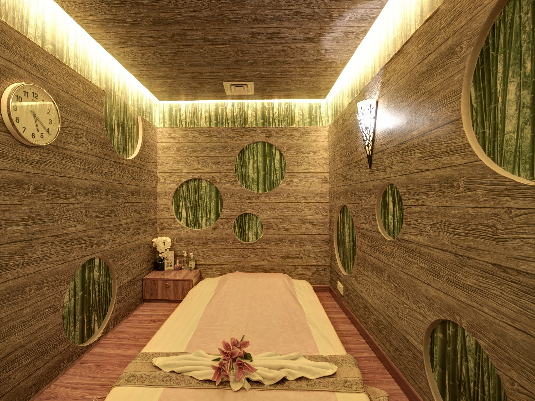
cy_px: 200
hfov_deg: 93.8
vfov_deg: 78.1
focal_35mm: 16
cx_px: 227
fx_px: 247
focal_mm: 14
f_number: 8
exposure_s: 13
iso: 100
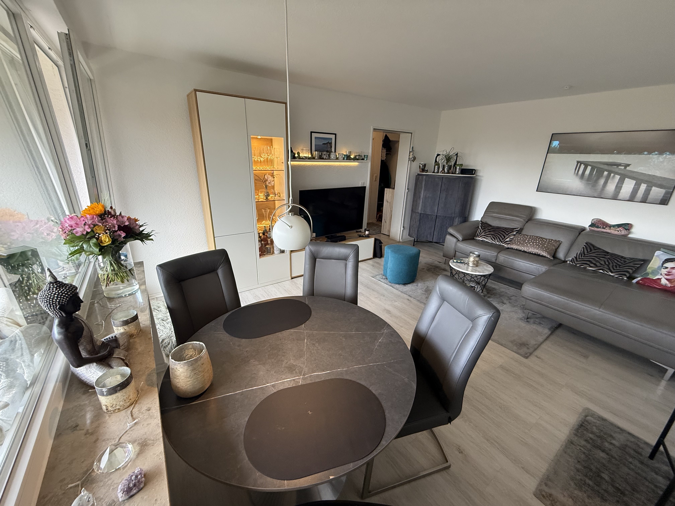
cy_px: 253
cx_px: 338
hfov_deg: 102.1
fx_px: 273
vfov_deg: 85.7
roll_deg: -1.9
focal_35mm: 14
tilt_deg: -20.1
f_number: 2.2
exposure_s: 1/100
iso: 200
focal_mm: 2.22
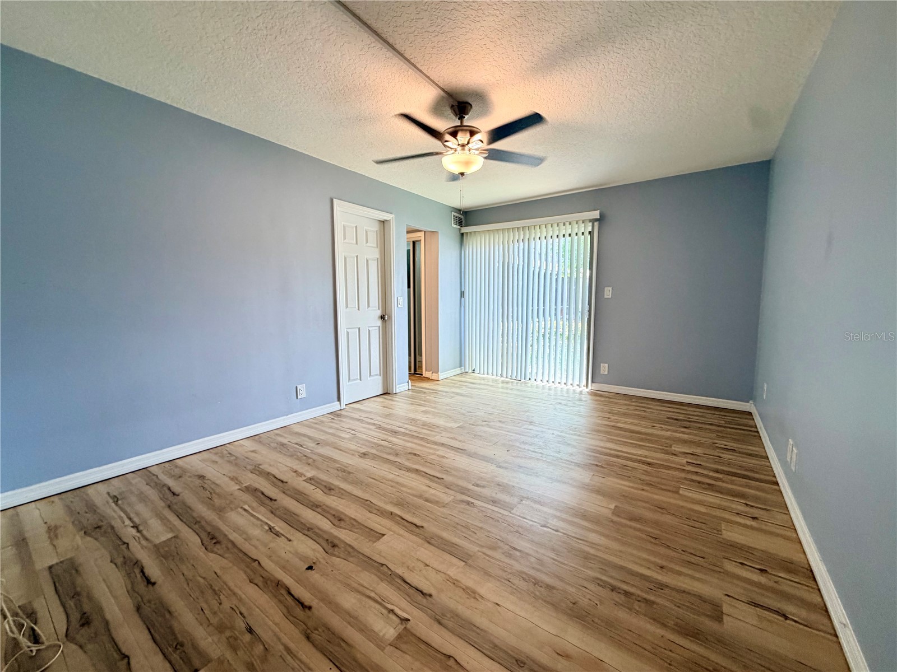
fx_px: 363
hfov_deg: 102.1
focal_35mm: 14
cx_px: 448
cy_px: 336
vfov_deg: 85.7
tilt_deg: -7.1
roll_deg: +0.7
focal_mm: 2.22
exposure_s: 1/120
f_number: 2.2
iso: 200
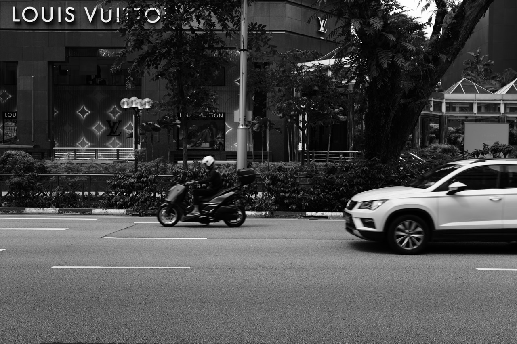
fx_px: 617
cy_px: 172
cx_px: 258
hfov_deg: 45.5
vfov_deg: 31.2
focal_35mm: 43
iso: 100
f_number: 4.5
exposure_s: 1/250
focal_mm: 43
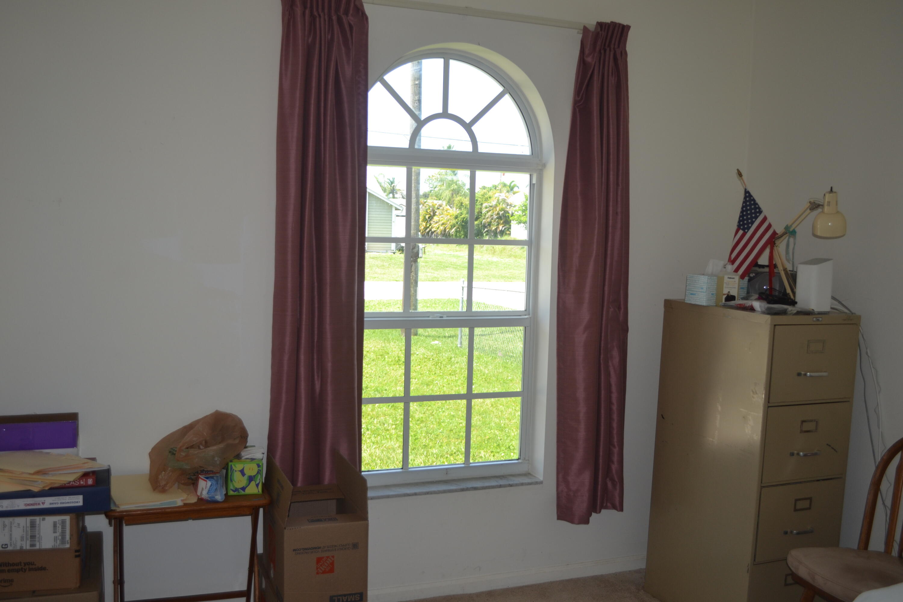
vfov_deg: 40.0
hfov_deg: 57.2
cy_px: 301
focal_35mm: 33
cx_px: 452
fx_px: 828
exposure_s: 1/125
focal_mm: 22
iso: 140
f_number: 4
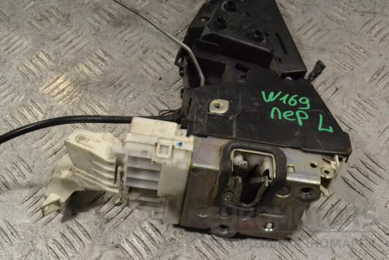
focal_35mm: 48
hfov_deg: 41.1
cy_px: 130
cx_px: 194
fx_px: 519
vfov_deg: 28.1
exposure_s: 1/400
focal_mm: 32
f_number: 10
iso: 3200
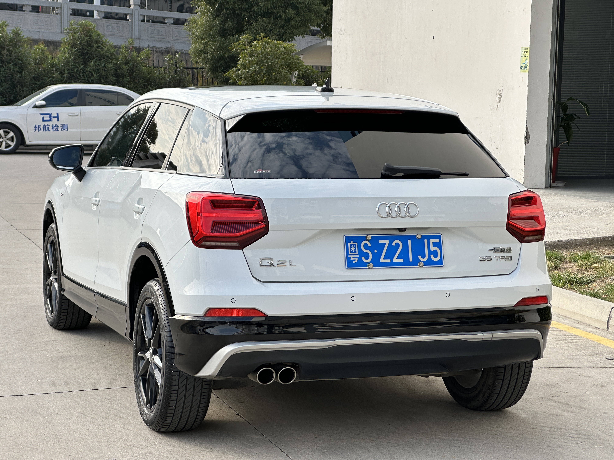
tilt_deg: -6.2
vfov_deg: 19.1
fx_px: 1366
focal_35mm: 77
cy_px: 230
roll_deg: -1.2
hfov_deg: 25.3
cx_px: 307
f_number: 2.8
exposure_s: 1/265
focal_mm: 9
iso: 32
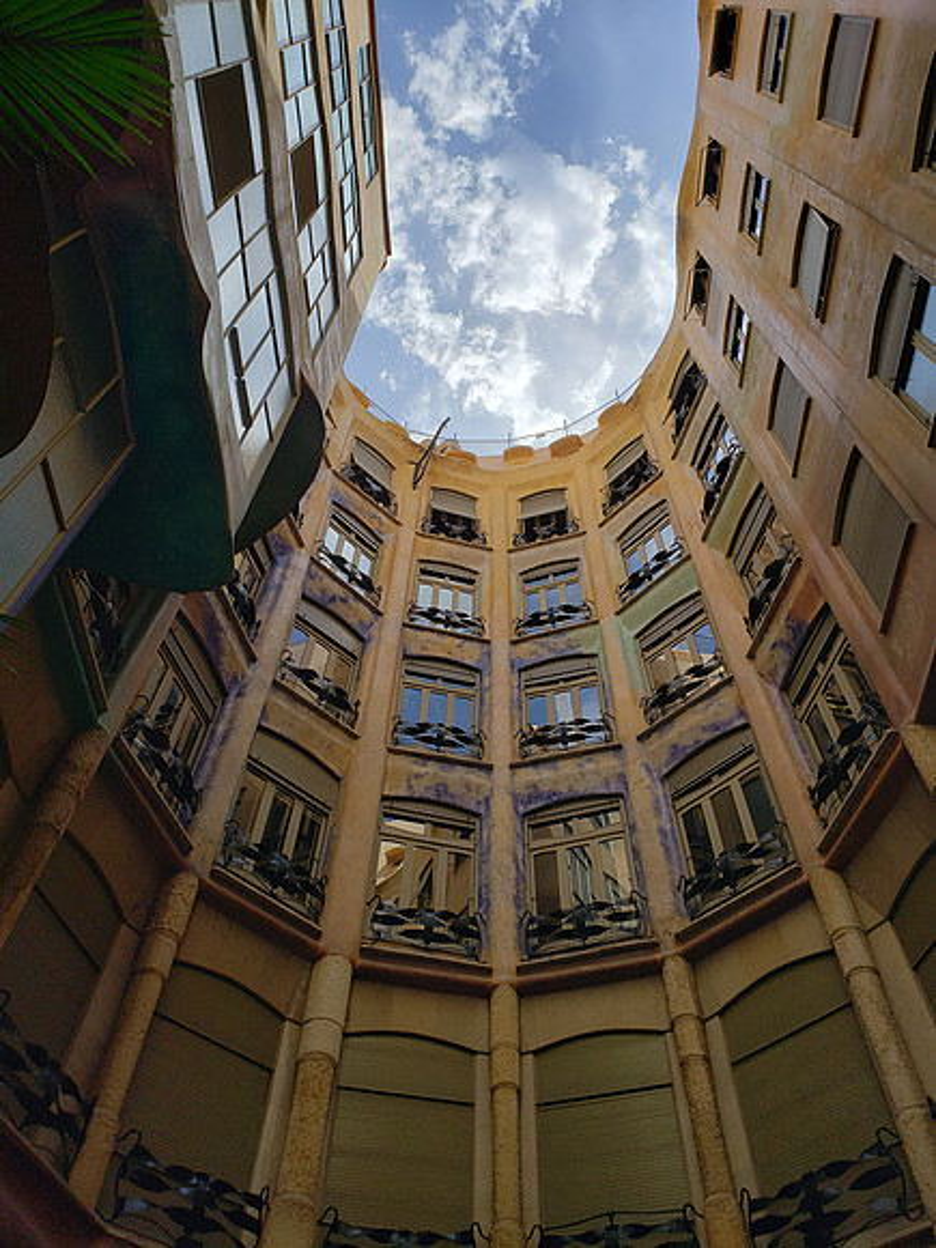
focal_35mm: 26
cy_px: 624
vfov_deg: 67.3
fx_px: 937
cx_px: 468
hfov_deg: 53.1
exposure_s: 1/1321
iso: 50
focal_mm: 4.3
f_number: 2.4
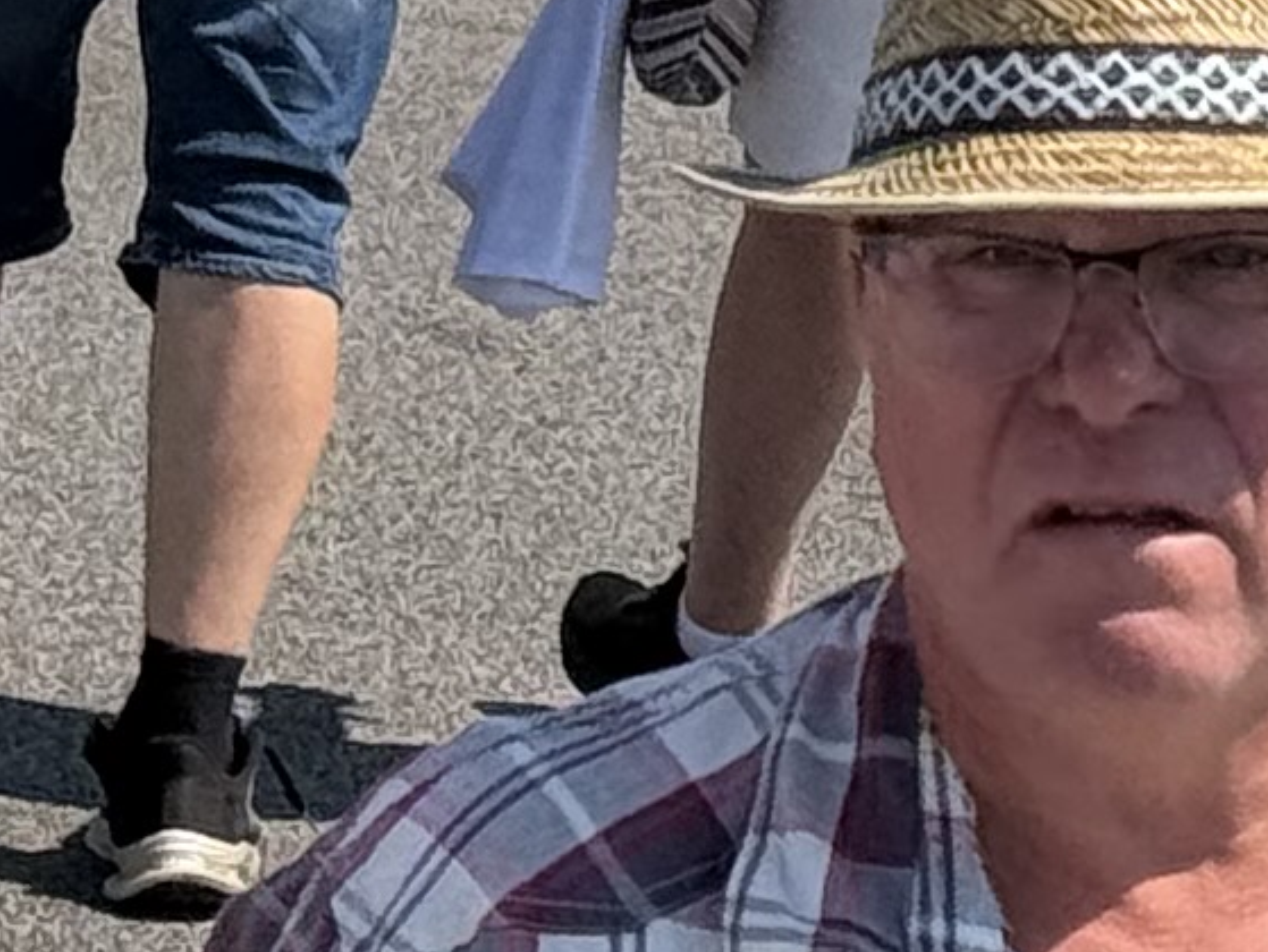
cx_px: 1322
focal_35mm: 346
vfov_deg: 4.2
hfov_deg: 5.7
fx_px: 12682
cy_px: -1920
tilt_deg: +0.6
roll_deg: -3.5
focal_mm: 6.76
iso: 64
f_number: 1.78
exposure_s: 1/7143
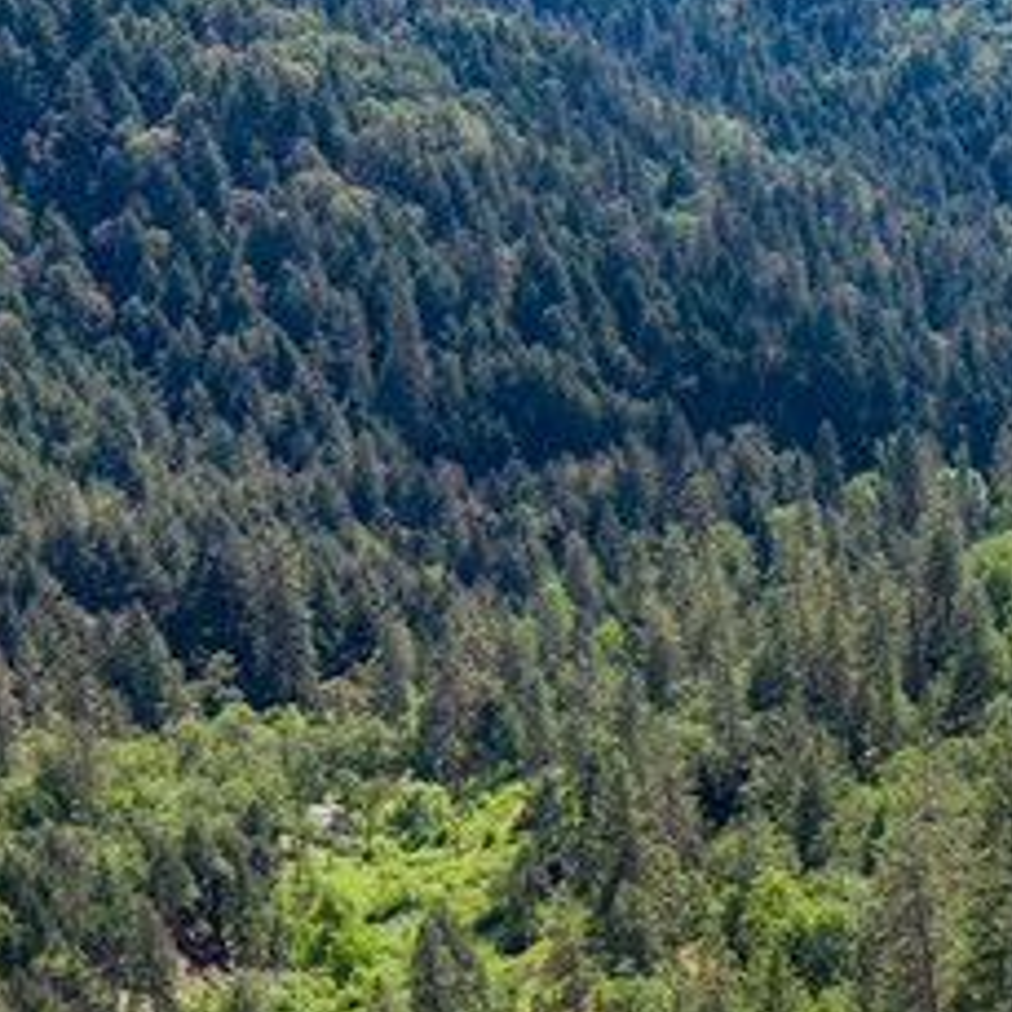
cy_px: 893
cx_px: 1595
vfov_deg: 18.0
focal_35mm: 95
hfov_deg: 16.4
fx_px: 3142
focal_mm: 8.67
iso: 100
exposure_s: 1/1500
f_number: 1.8
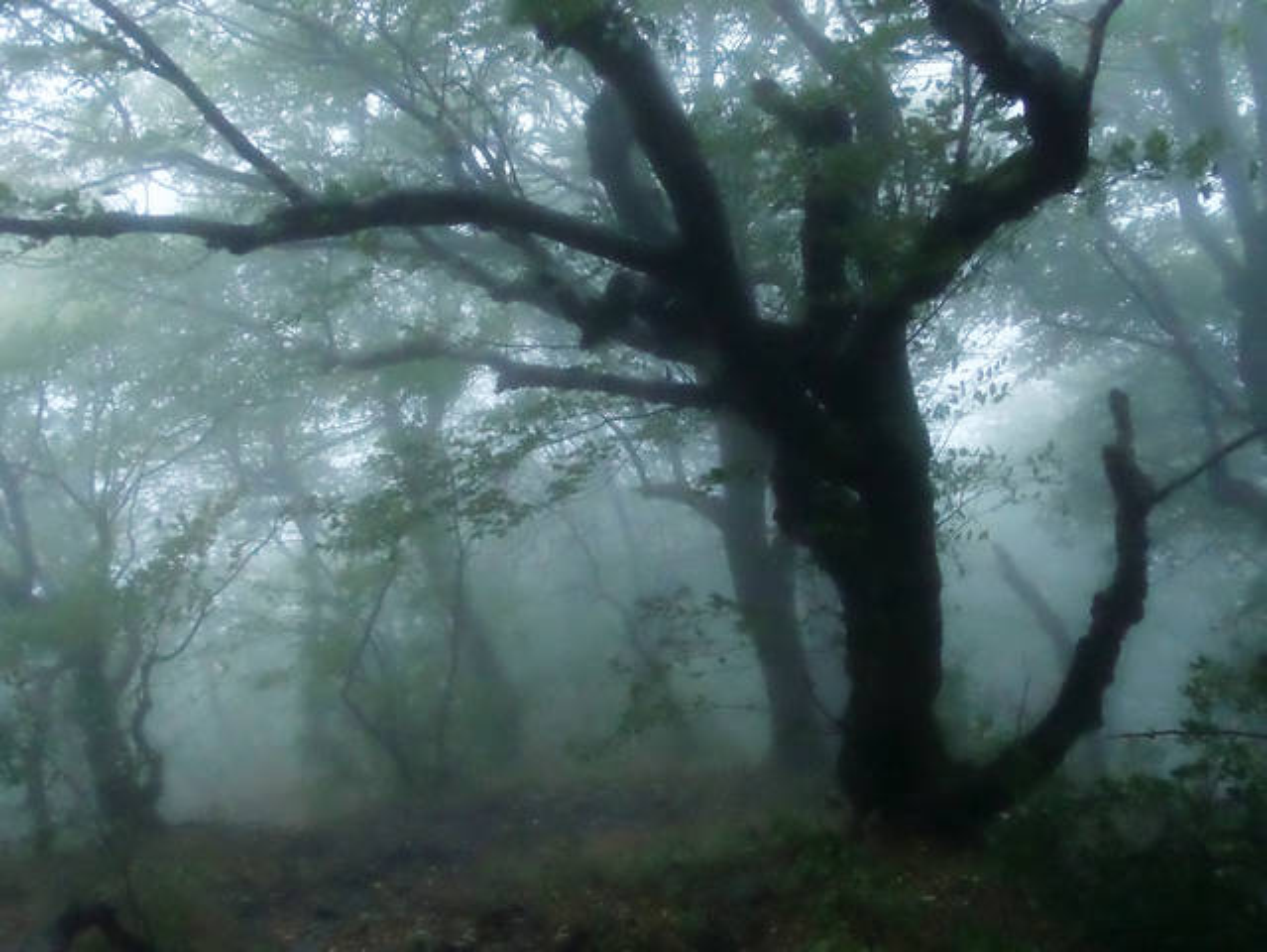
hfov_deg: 45.8
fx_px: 1502
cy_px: 476
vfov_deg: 35.2
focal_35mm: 41
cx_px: 634
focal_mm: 6.8
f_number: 3.6
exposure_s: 1/45
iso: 800
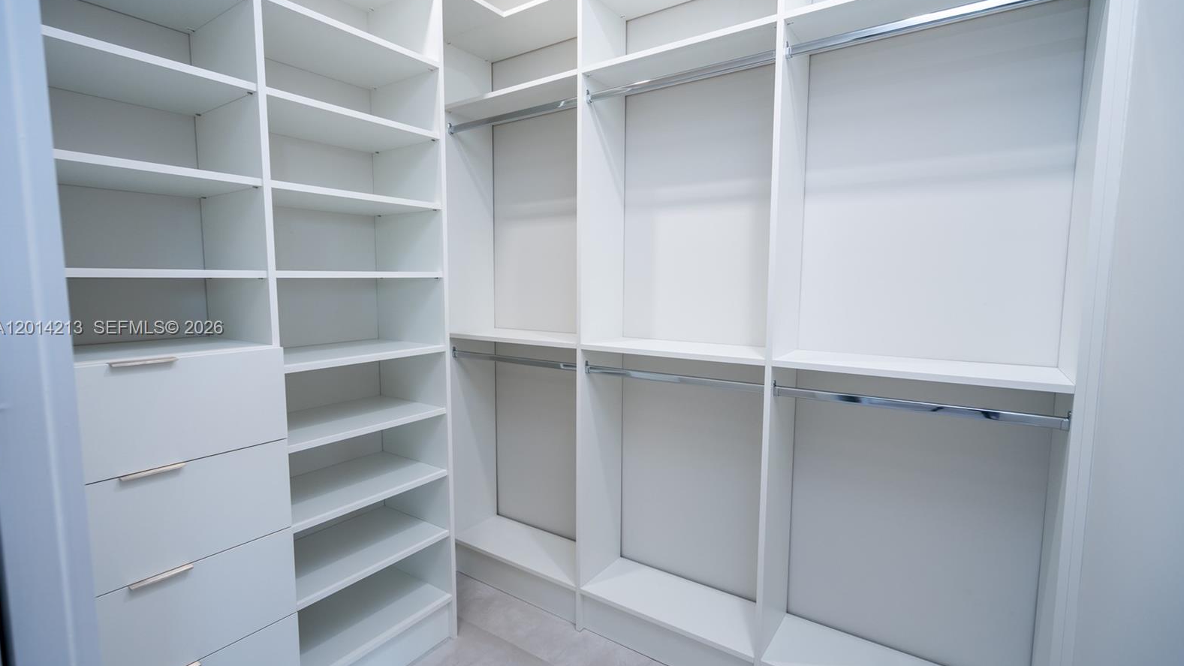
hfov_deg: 95.9
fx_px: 534
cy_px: 329
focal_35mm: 17
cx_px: 590
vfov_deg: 63.9
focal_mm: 16
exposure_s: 1/30
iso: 320
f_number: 4
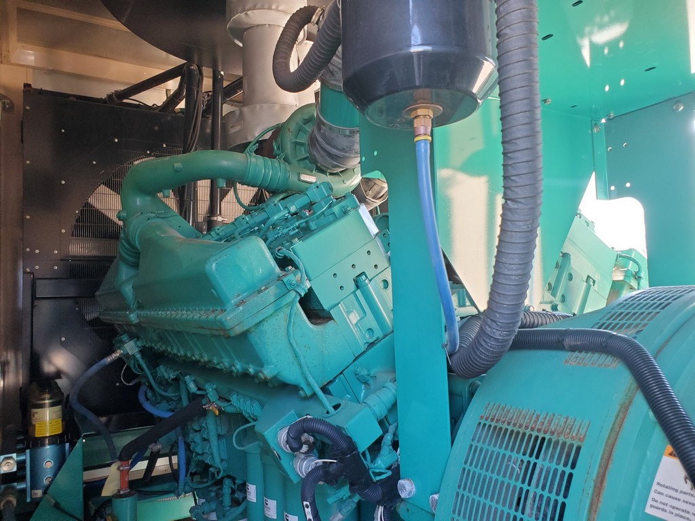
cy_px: 260
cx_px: 348
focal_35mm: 26
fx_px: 522
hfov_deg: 67.3
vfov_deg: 53.1
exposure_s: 1/57
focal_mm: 4.3
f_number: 2.4
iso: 200
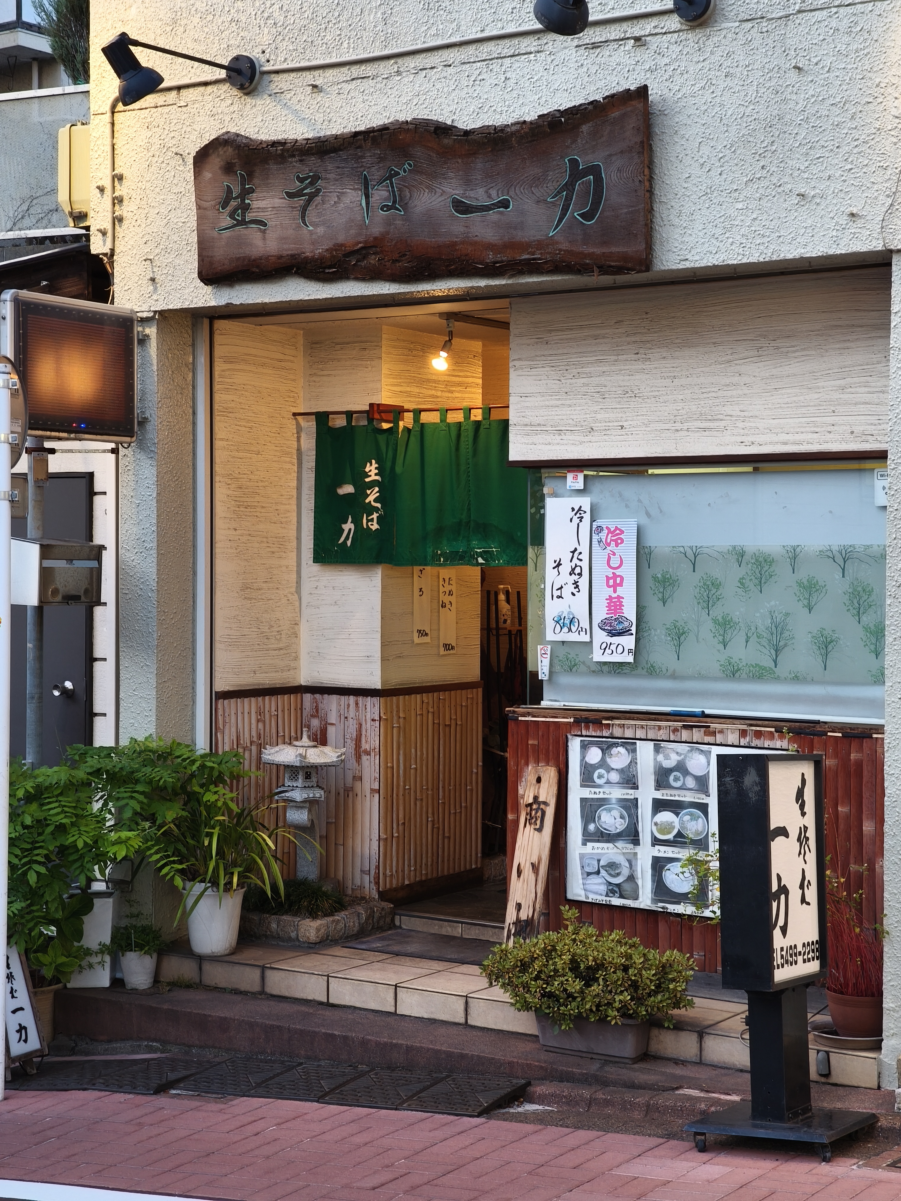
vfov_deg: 32.2
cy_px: 600
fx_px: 2082
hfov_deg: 24.4
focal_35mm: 60
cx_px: 450
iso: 640
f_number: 2
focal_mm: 8.8
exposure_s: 1/50
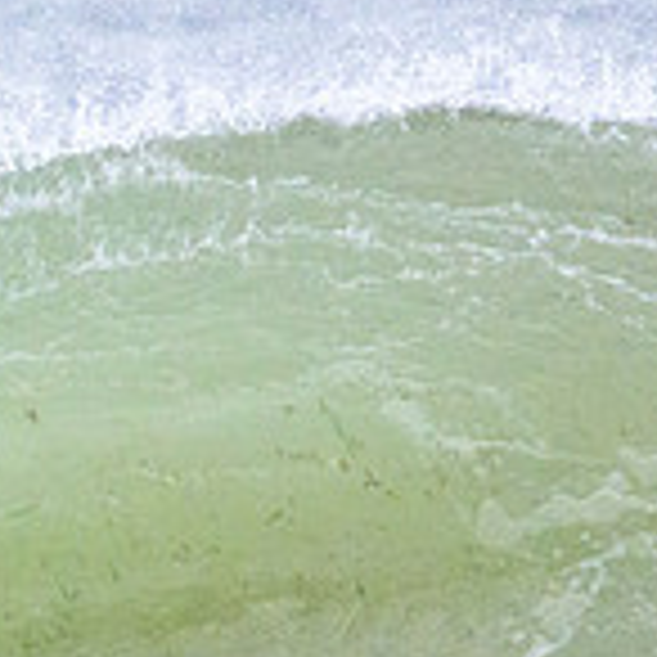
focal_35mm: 2965
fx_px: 63668
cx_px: -69
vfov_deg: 0.6
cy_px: 671
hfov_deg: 0.6
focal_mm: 800
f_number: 11
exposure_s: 1/3200
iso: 5000
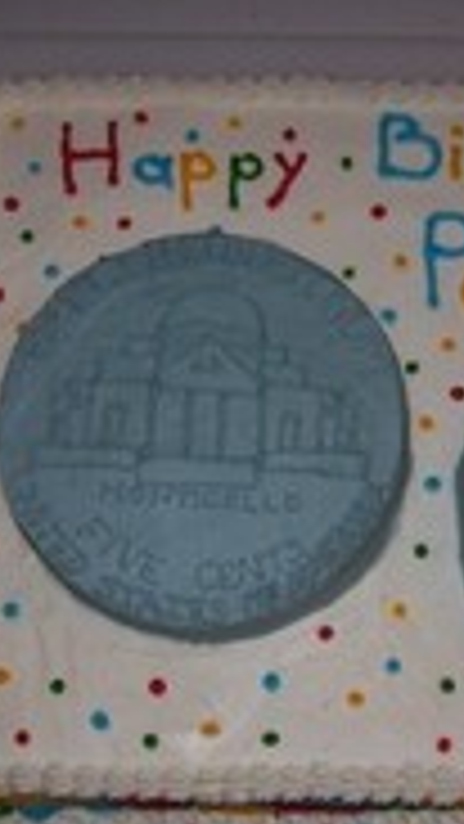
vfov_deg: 29.7
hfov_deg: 16.8
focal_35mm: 71
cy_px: 462
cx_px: 396
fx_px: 1552
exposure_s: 1/60
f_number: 2.7
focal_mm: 5.6
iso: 80
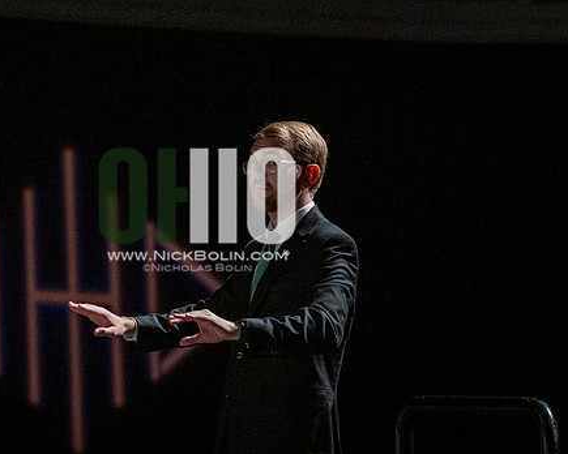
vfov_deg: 7.2
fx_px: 3614
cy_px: 209
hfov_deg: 9.0
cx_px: 197
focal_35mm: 215
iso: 6400
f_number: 4
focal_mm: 115
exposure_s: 1/500
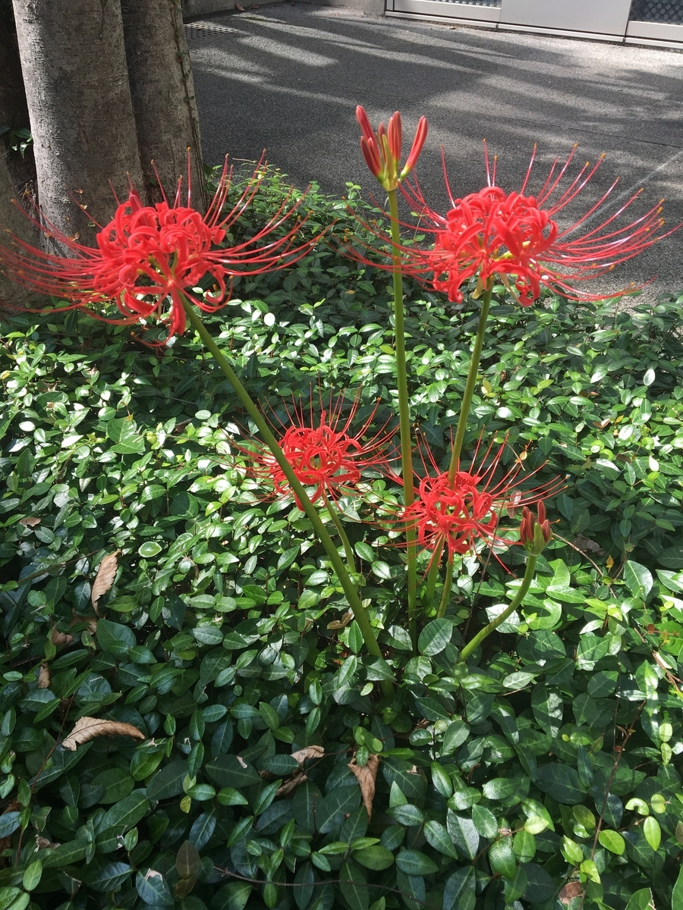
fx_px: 763
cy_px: 455
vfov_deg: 61.7
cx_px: 342
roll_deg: +1.2
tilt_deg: -36.4
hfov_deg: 48.2
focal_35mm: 29
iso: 25
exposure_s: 1/455
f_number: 2.2
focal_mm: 4.15
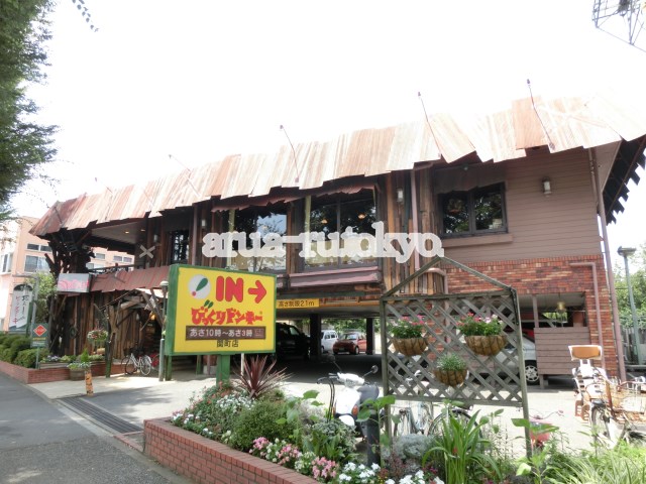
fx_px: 448
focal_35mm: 24
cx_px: 323
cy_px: 242
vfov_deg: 56.8
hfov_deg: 71.6
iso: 80
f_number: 3
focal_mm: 4.24
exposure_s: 1/250
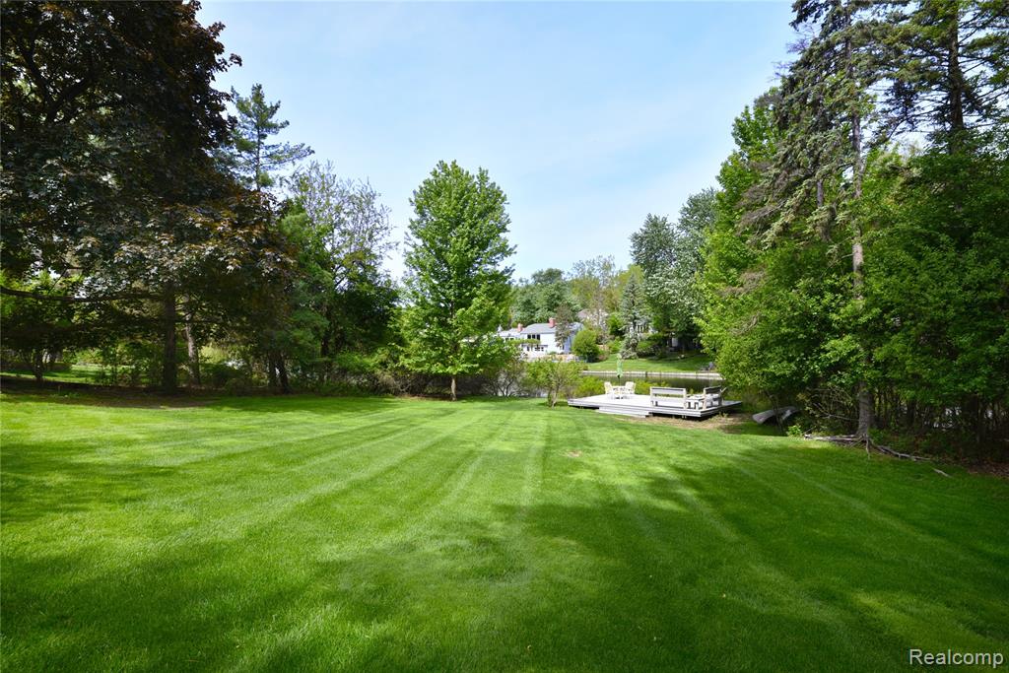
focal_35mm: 17
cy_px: 336
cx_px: 504
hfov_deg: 93.3
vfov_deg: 70.5
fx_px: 477
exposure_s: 1/125
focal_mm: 17
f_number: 10
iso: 160
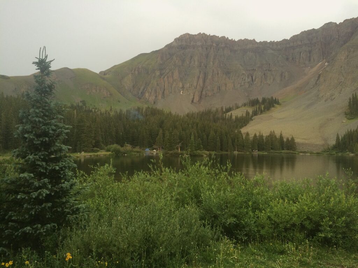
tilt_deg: +3.2
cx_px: 179
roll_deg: -1.1
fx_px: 300
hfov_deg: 61.7
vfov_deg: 48.2
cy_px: 134
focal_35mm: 29
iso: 64
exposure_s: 1/120
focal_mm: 4.15
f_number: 2.2
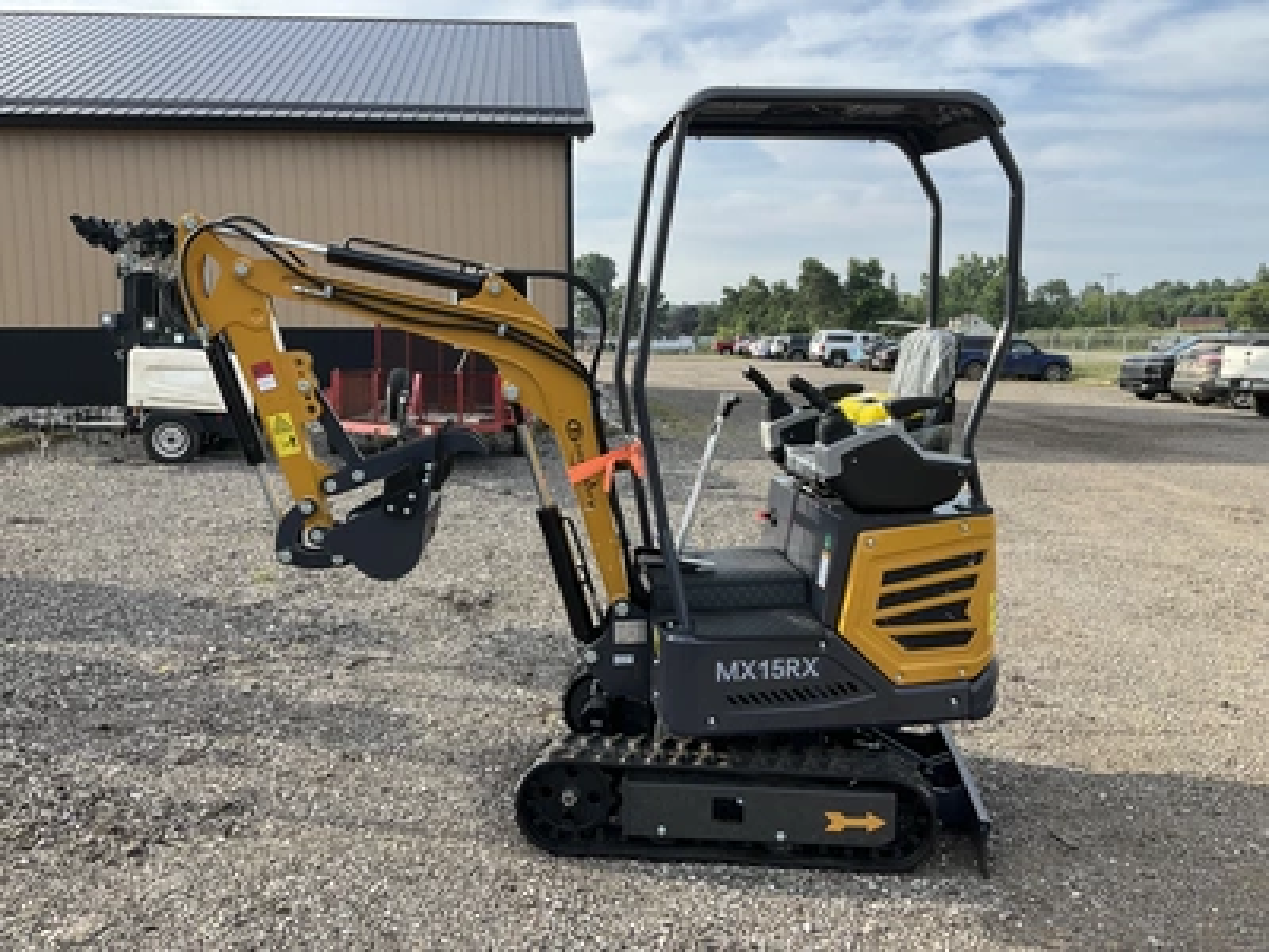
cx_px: 634
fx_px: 1063
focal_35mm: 29
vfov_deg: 48.2
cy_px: 476
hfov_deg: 61.7
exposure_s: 1/792
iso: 25
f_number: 1.8
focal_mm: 3
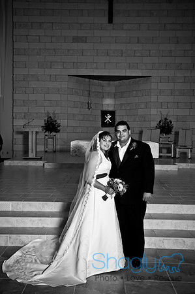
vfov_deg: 48.0
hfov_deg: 32.9
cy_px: 147
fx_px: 330
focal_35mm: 40
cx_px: 98
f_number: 6.3
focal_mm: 27
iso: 200
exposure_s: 1/125
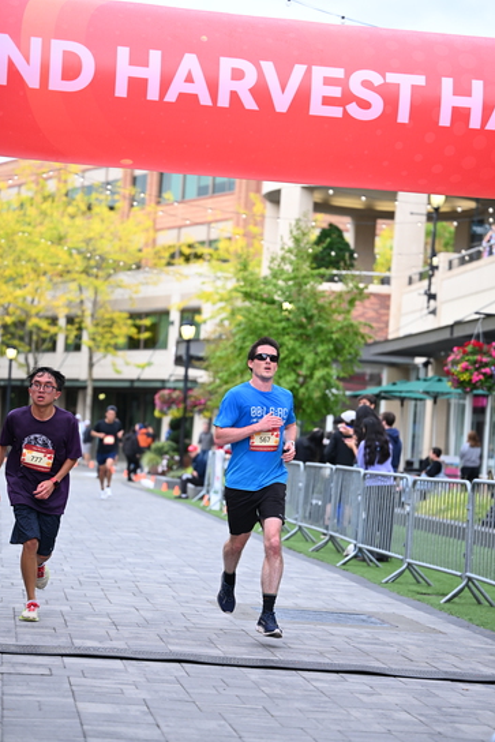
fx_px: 1834
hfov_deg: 15.4
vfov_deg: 22.9
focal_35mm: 89
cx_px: 249
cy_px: 374
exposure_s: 1/1600
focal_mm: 88
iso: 1000
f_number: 2.8
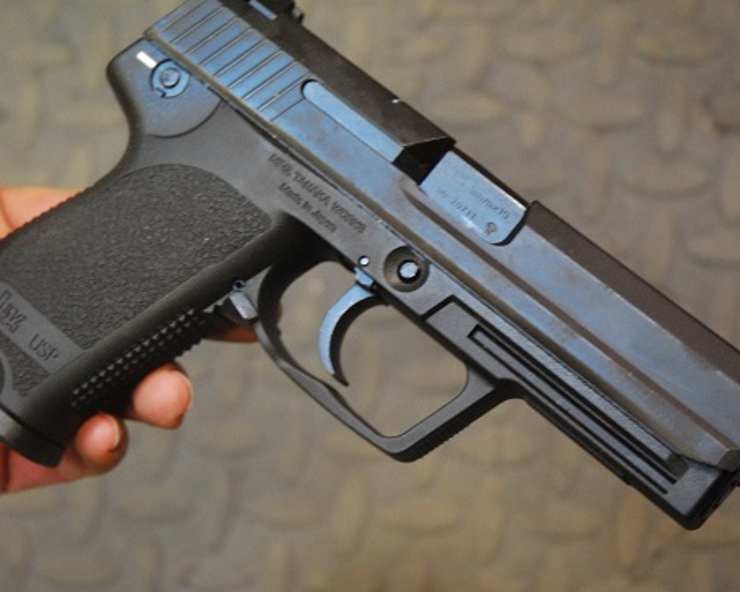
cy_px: 290
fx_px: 1950
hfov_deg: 21.5
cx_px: 326
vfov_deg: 17.3
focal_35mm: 89
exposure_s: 1/30
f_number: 4.5
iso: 1250
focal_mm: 48
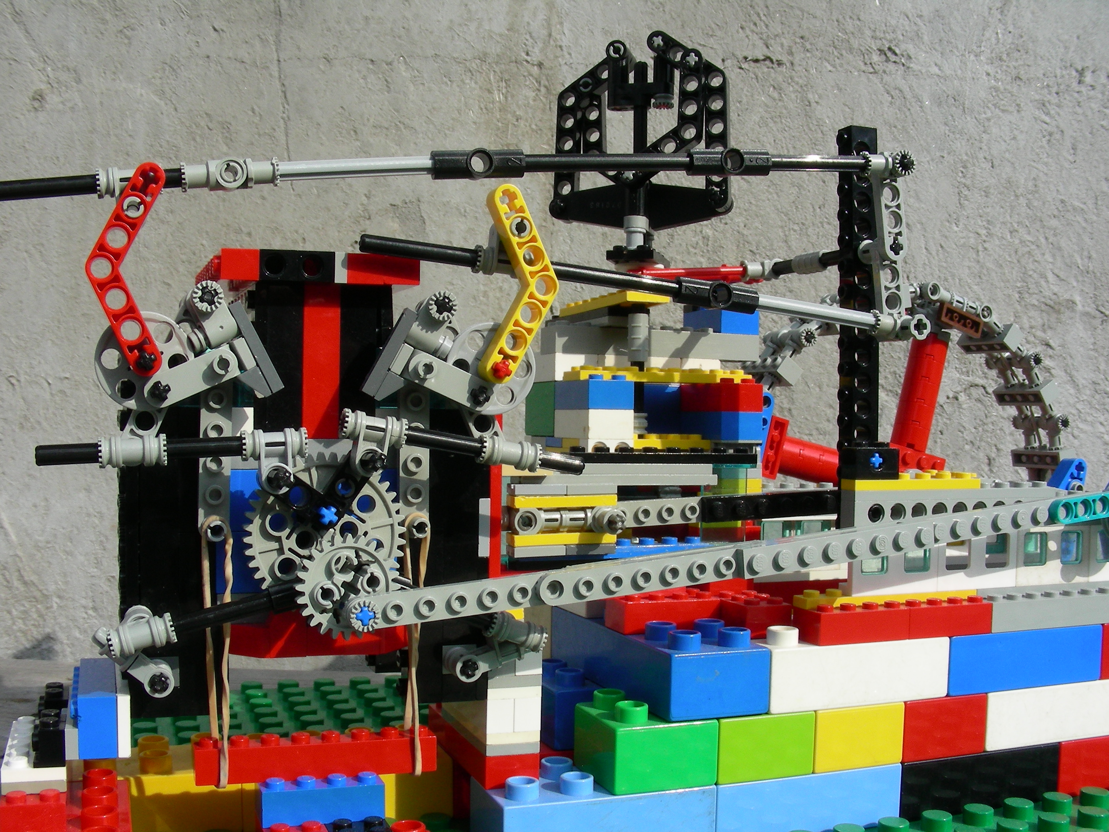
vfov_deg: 37.7
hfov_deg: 49.0
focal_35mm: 38
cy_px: 416
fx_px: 1217
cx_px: 554
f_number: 5.6
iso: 50
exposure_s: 1/351
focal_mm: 6.3
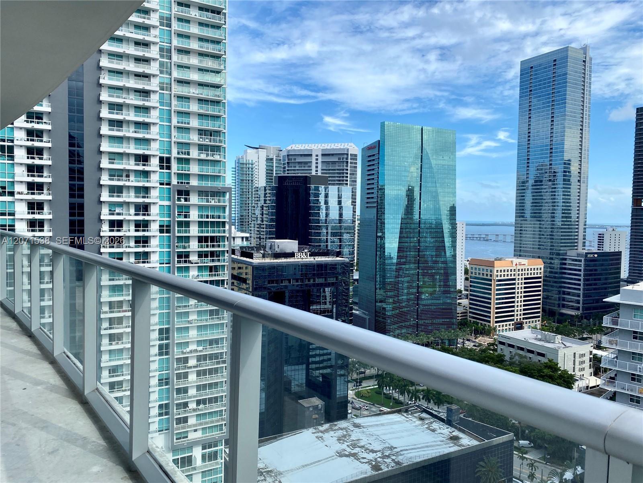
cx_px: 322
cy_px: 242
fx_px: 483
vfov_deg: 53.1
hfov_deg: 67.3
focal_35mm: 26
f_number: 1.8
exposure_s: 1/1678
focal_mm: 4.25
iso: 32
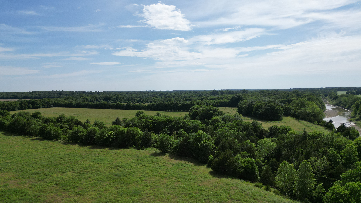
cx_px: 177
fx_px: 258
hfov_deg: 69.9
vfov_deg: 42.7
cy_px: 122
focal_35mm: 27
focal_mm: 6.72
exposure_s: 1/5000
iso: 120
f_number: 1.7
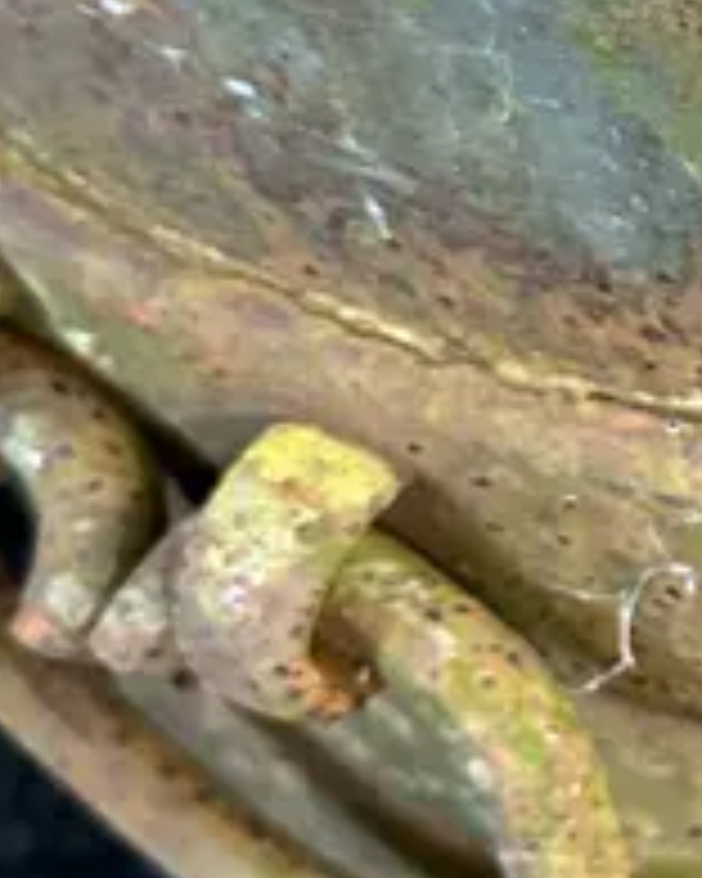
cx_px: 1224
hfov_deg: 11.7
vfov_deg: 15.6
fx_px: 3194
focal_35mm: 123
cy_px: 405
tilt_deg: -50.0
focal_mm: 6.86
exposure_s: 1/50
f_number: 1.78
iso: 500
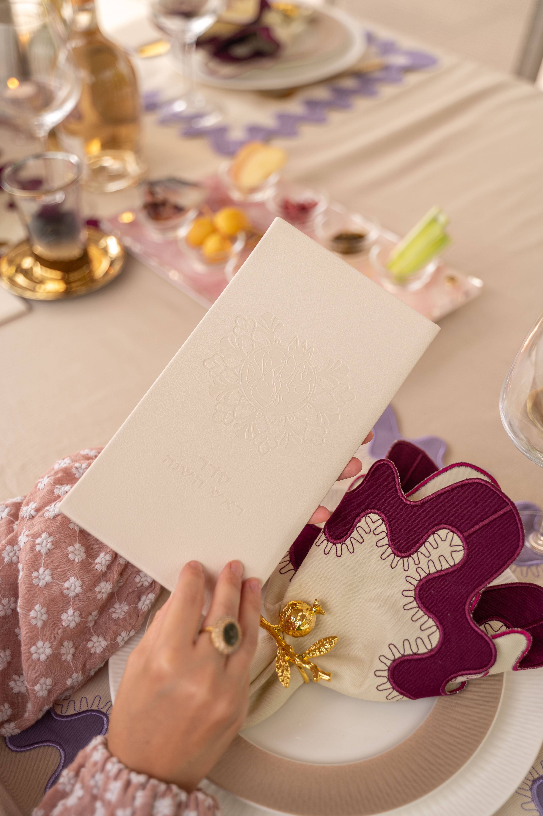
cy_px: 408
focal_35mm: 41
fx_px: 929
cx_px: 272
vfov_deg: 47.4
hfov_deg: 32.6
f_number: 2.8
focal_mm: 41
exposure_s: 1/200
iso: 160
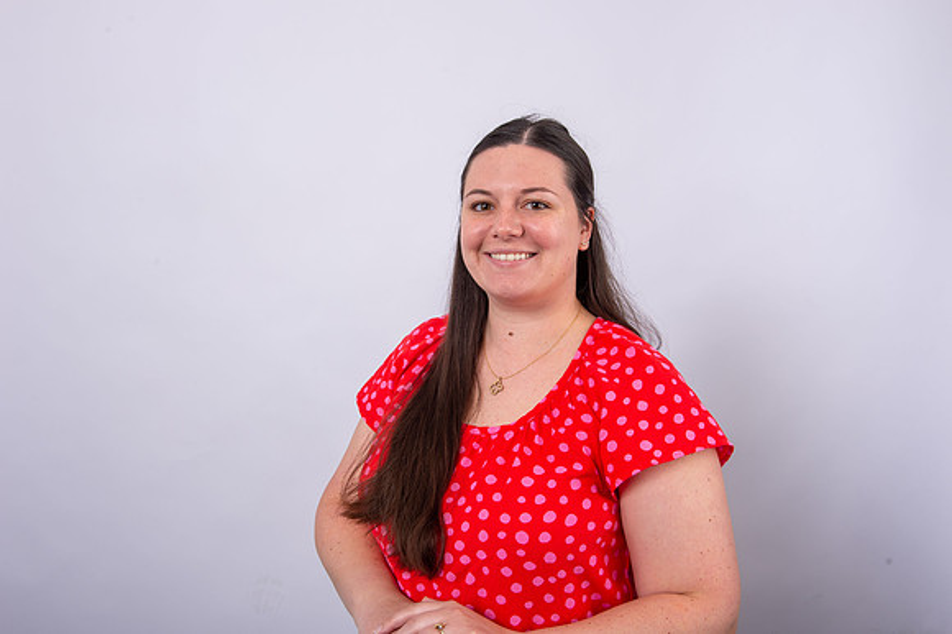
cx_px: 476
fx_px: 899
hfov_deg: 55.8
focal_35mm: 34
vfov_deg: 38.8
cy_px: 317
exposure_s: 1/250
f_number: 9
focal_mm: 34
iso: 100
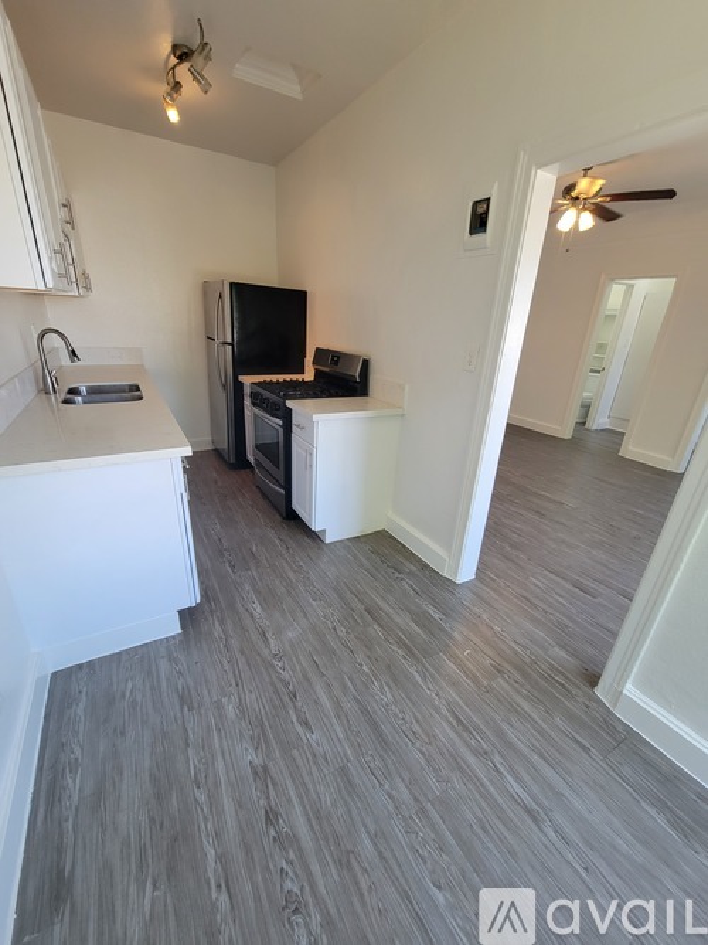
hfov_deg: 89.9
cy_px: 472
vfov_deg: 106.2
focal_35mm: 13
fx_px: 355
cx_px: 354
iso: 125
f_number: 2.2
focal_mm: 2.2
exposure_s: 1/60
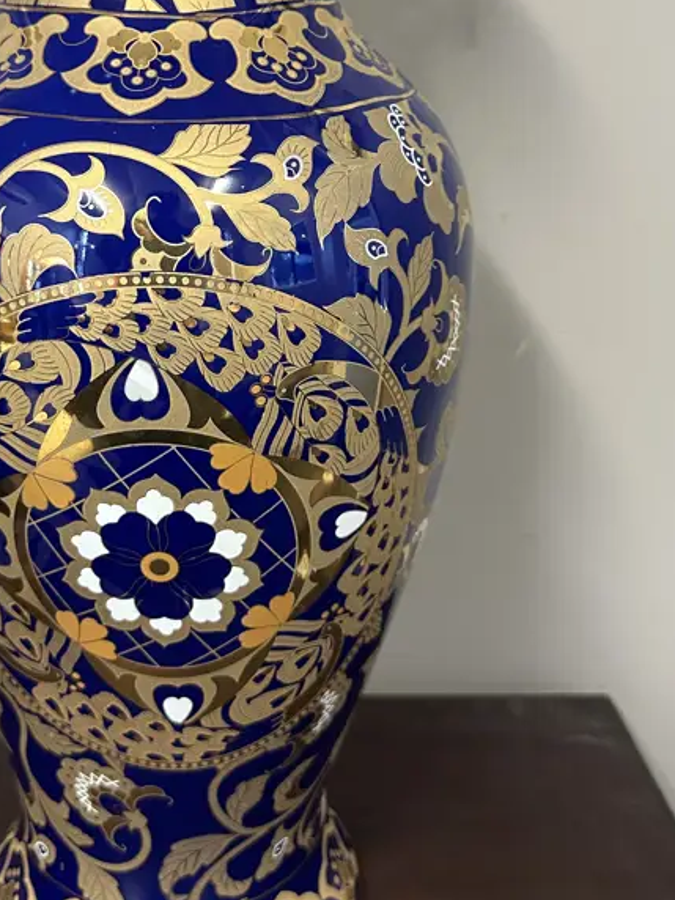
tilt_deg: -15.8
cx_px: 208
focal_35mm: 43
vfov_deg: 43.2
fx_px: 1118
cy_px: 297
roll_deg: -0.8
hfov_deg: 33.2
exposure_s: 1/50
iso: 400
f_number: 1.78
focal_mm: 6.86
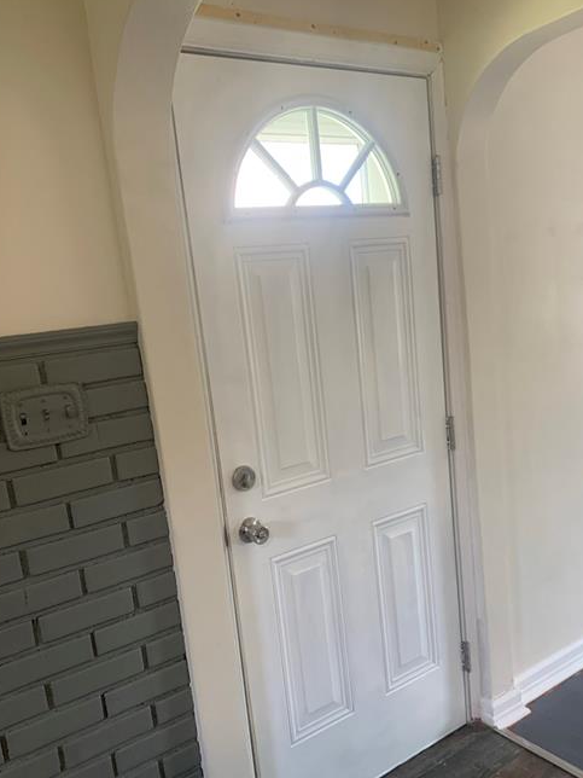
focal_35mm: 31
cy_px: 449
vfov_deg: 58.1
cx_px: 291
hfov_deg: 45.4
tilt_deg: -10.6
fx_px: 696
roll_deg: +5.3
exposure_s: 1/60
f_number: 1.8
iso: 100
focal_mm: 4.25
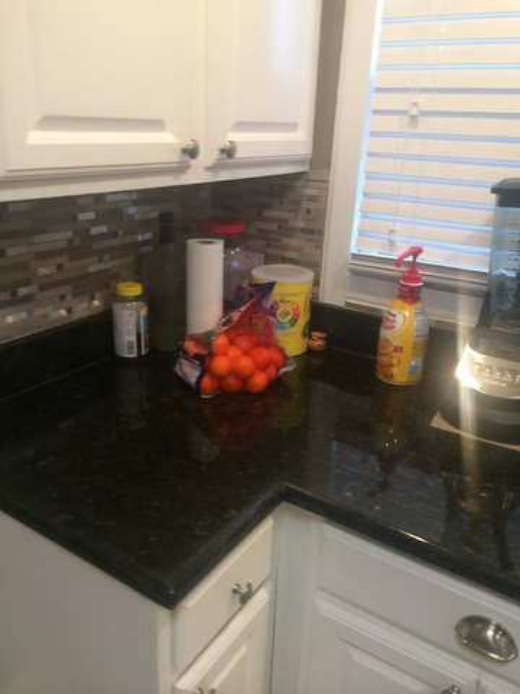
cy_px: 347
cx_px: 260
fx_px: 601
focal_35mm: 30
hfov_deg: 46.8
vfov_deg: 60.0
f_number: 2.2
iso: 160
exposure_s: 1/30
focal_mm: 4.12
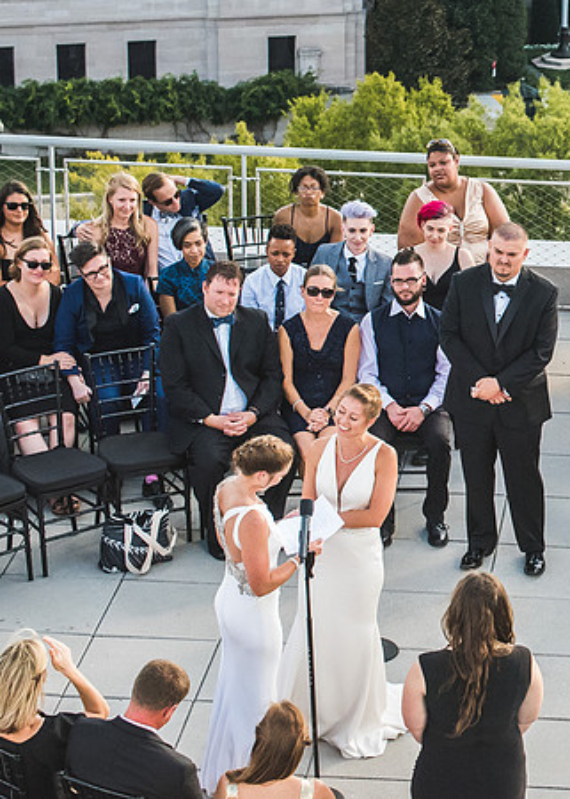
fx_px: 2696
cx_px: 698
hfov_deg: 11.8
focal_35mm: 119
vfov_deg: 16.8
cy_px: 266
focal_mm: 50
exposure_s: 1/2000
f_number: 5.6
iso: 4000
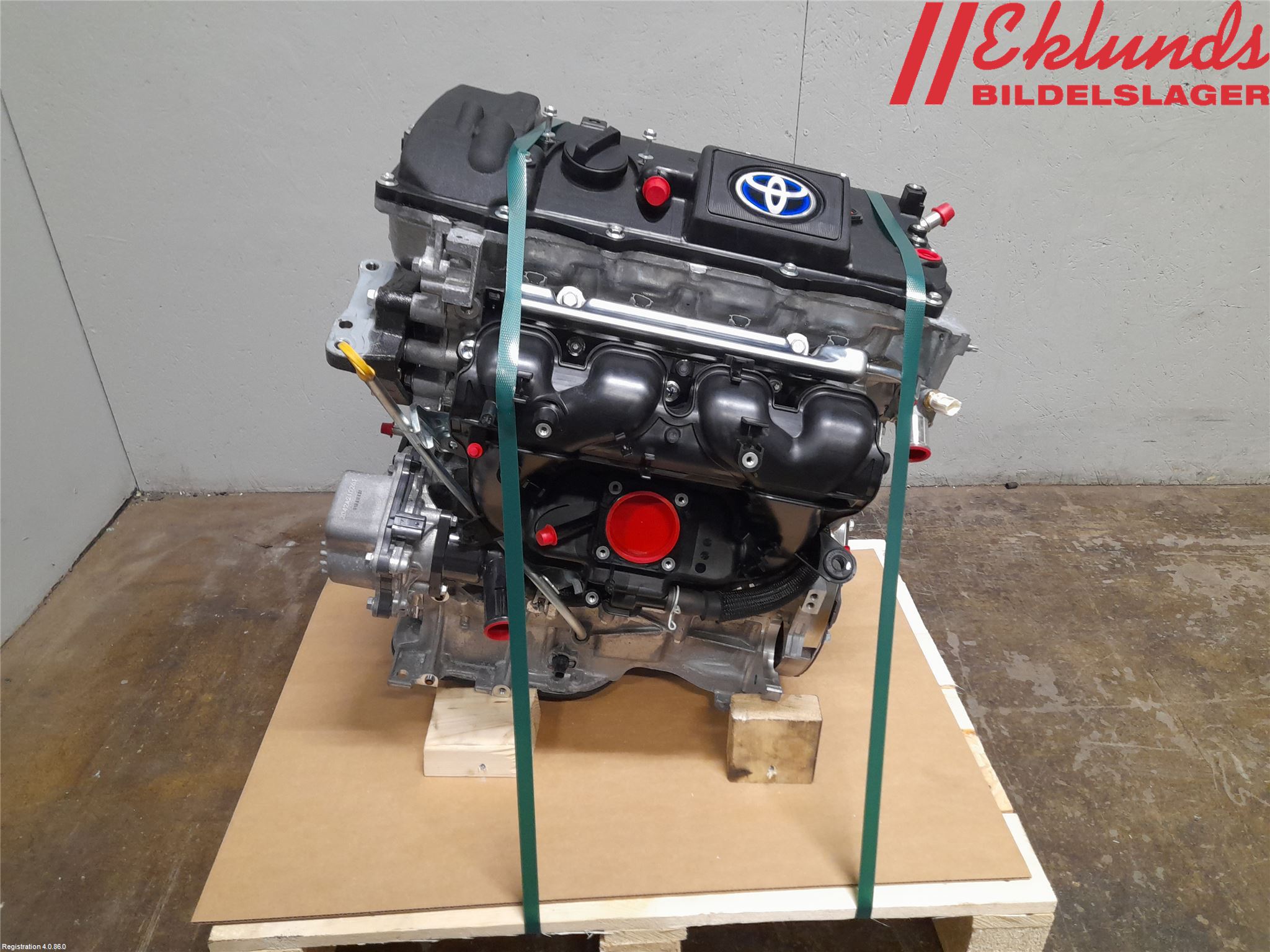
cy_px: 476
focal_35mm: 25
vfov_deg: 54.9
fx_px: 917
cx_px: 635
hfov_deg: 69.4
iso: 320
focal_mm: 4.6
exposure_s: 1/50
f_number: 2
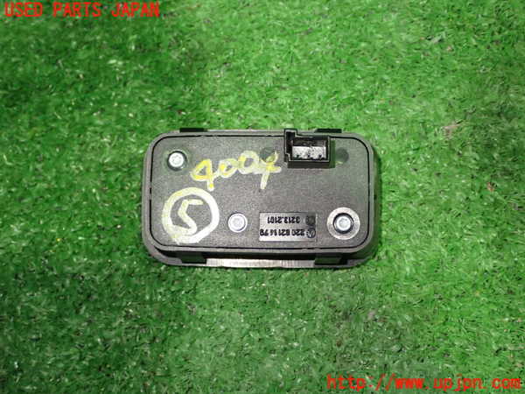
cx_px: 262
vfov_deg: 29.1
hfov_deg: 38.2
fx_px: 758
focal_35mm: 50
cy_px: 197
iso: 800
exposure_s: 1/40
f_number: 3.2
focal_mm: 9.01
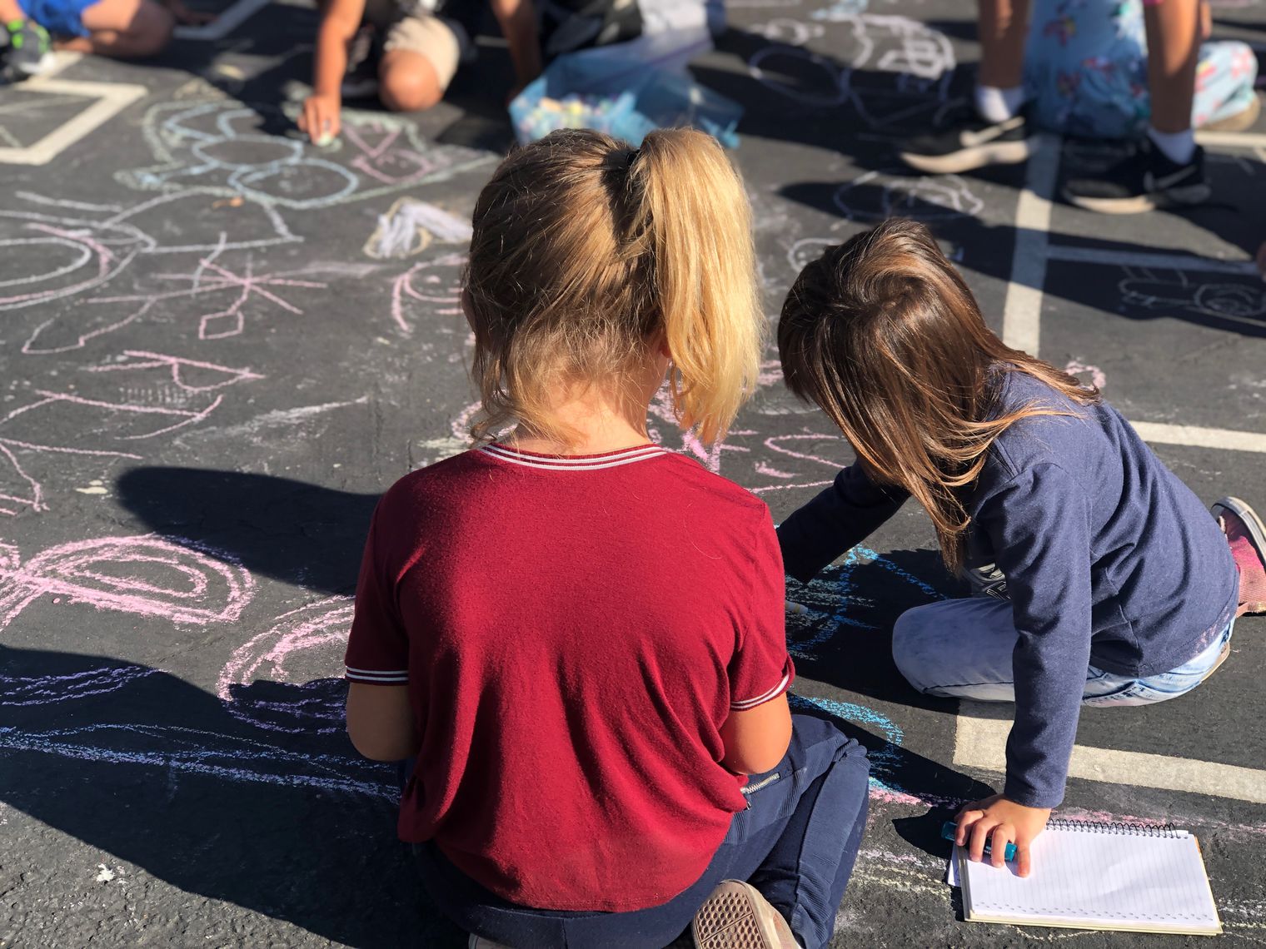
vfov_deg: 25.7
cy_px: 474
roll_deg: -1.1
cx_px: 633
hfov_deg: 33.8
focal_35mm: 57
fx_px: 2085
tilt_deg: -27.6
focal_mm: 6.6
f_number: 2.8
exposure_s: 1/261
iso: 20
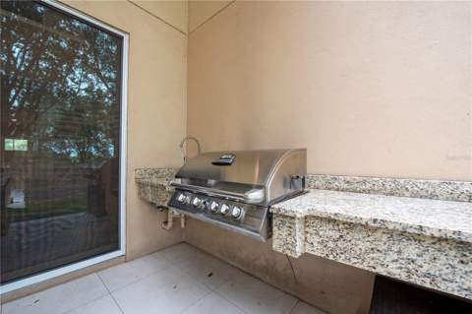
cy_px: 157
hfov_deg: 104.3
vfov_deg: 81.1
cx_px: 236
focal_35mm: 14
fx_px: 183
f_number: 10
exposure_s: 1/20
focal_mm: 14
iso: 500
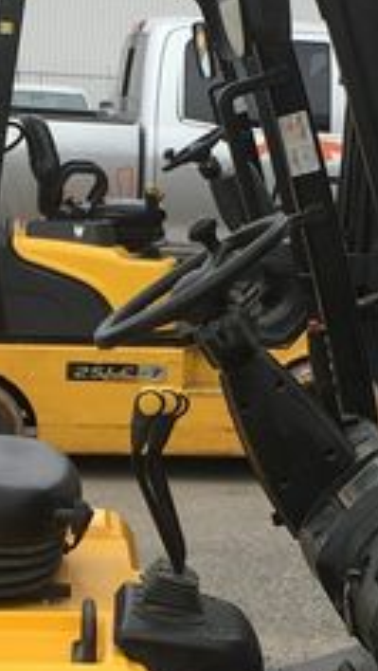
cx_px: 128
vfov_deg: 19.9
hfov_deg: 11.3
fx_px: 1904
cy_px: 429
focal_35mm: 107
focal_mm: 4.15
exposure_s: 1/538
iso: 25
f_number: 2.2
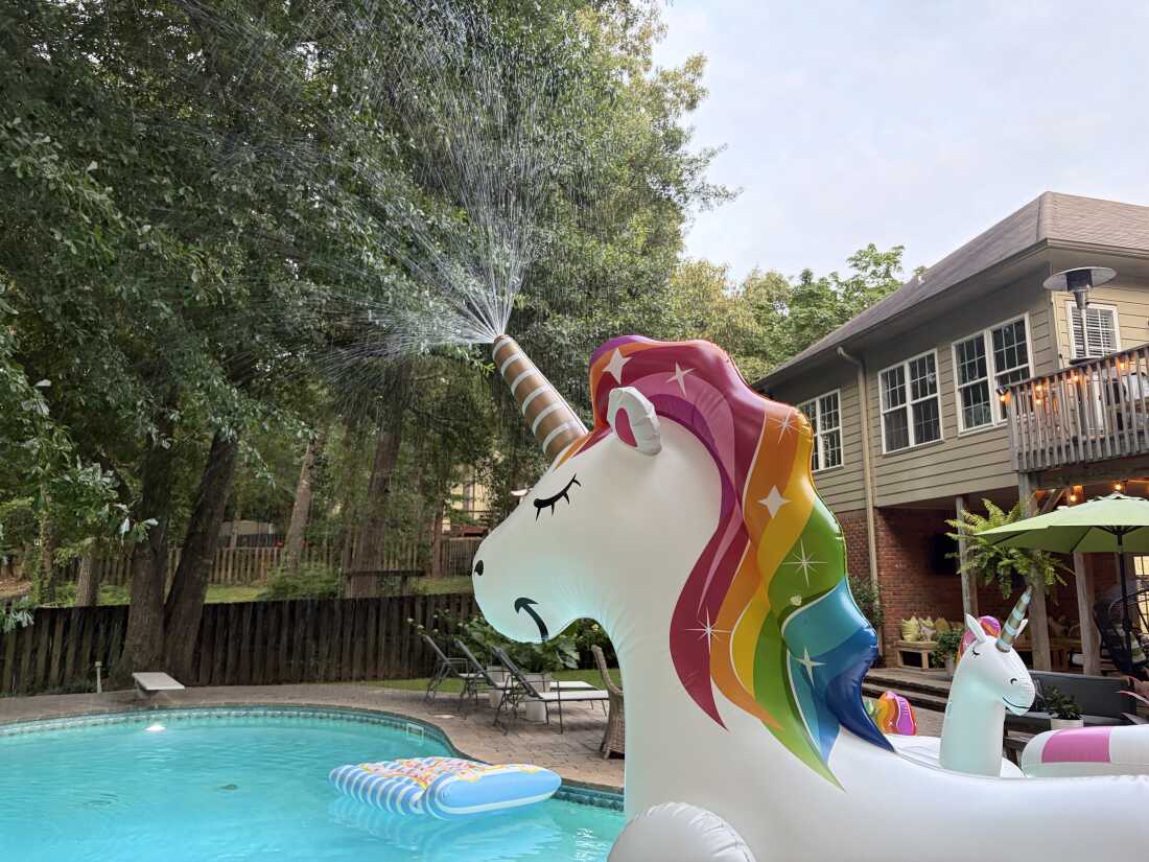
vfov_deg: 53.1
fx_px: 863
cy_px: 431
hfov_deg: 67.3
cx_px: 574
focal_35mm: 26
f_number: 1.6
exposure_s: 1/60
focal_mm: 5.96
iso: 160
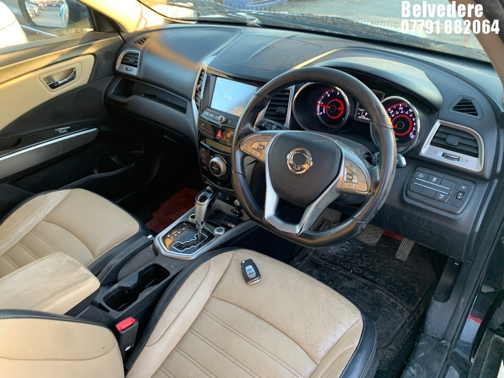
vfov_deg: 53.1
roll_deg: +1.3
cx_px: 252
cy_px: 189
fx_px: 379
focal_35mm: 26
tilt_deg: -30.1
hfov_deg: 67.3
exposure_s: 1/65
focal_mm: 4.25
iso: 100
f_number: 1.8
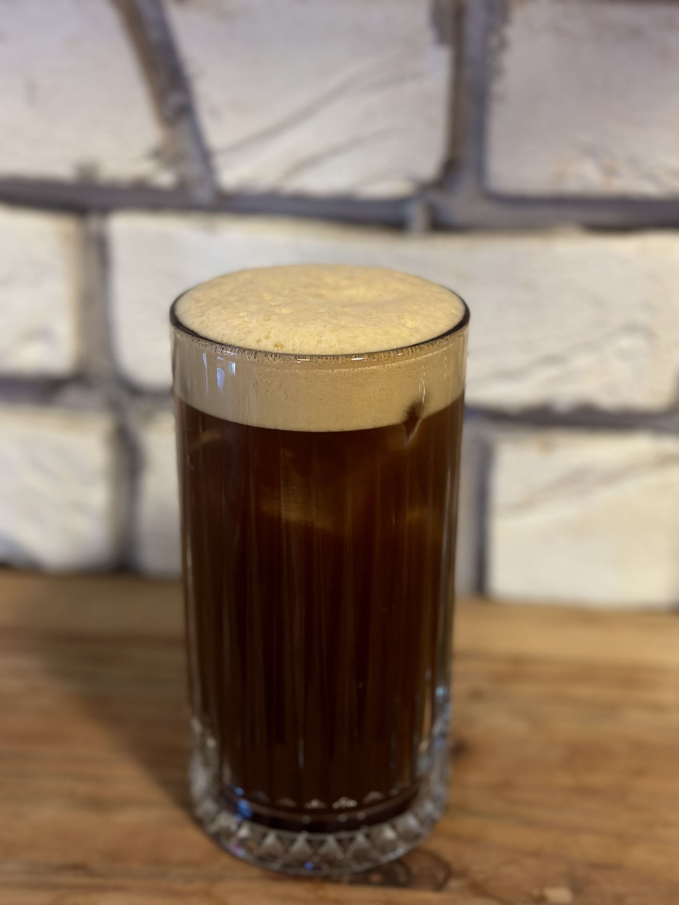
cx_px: 340
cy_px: 452
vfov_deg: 39.7
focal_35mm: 48
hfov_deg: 30.3
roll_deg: +0.2
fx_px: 1255
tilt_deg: -24.0
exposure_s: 1/33
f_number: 1.78
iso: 400
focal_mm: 6.86
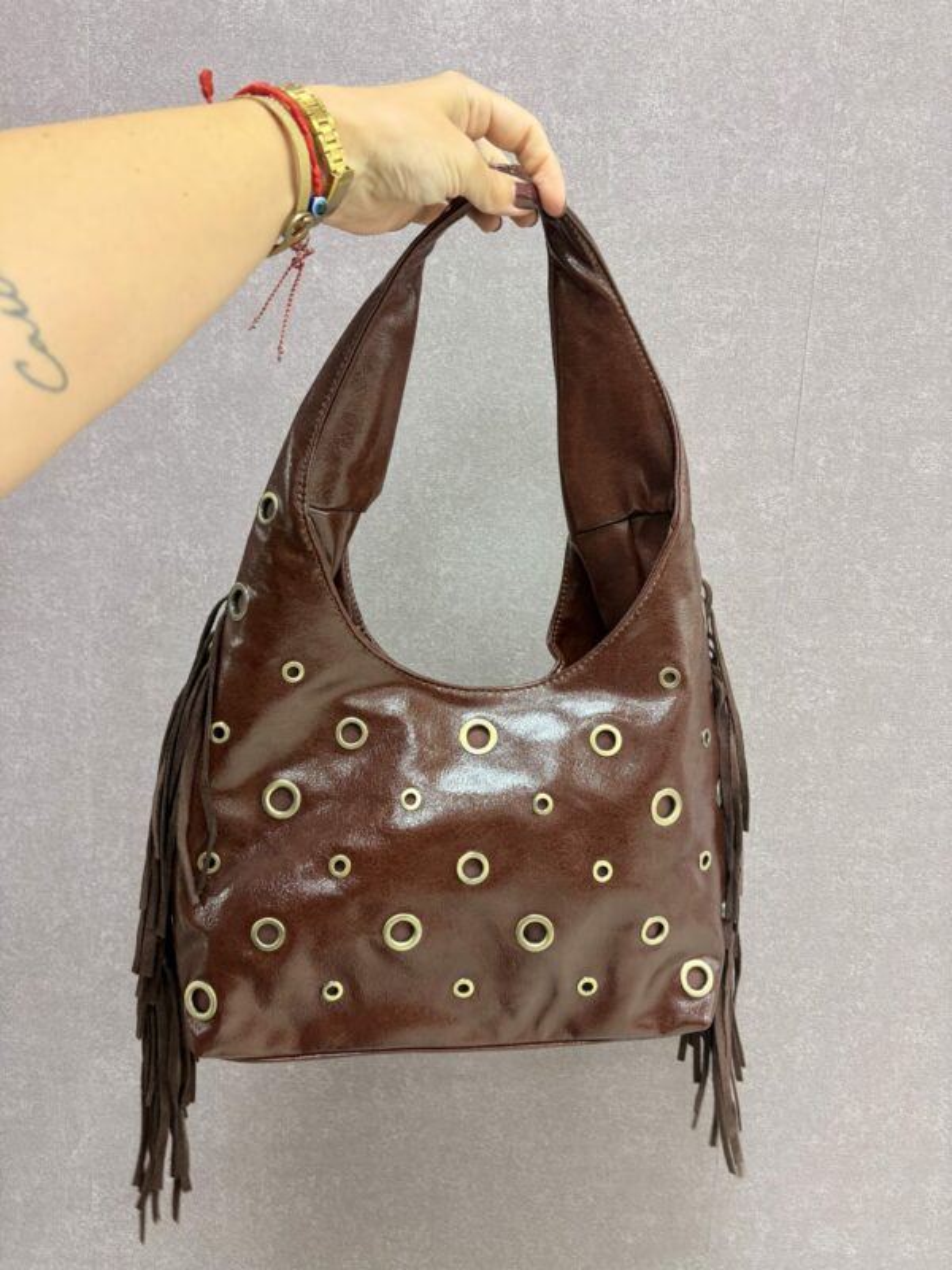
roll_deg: -3.6
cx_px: 476
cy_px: 635
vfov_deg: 67.3
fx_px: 953
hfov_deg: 53.1
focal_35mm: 26
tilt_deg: -9.3
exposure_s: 1/50
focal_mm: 5.96
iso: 125
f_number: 1.6
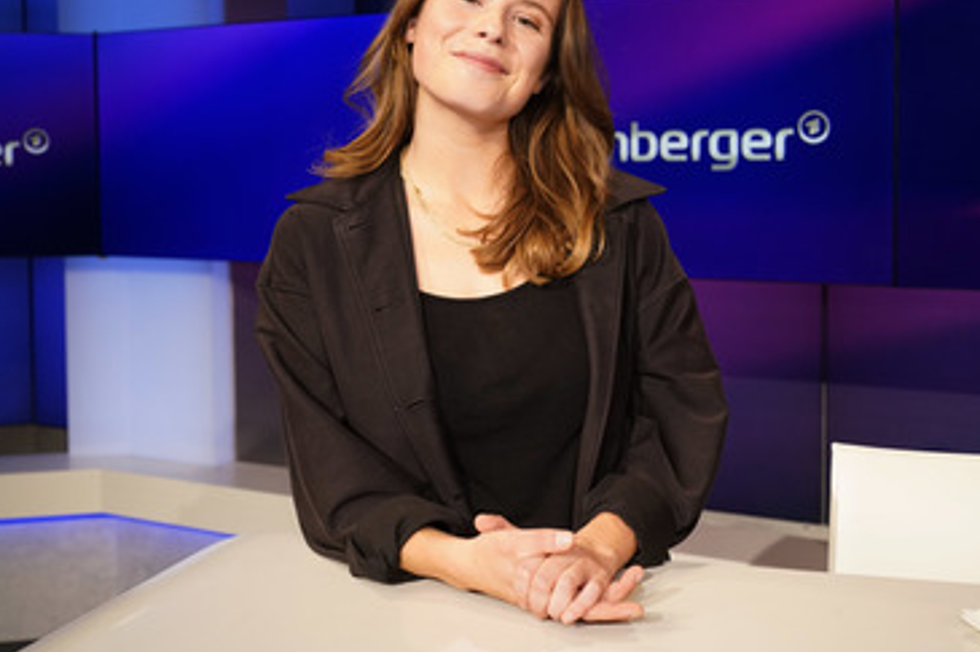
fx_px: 1143
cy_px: 260
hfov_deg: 46.4
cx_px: 503
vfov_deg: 31.8
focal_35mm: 42
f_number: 5
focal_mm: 34
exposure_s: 1/125
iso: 2000
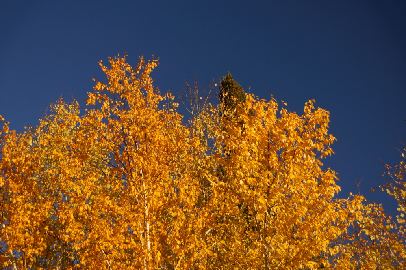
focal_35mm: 105
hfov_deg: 19.5
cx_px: 203
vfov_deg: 13.0
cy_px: 135
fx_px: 1184
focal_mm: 70
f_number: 5
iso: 125
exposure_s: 1/125
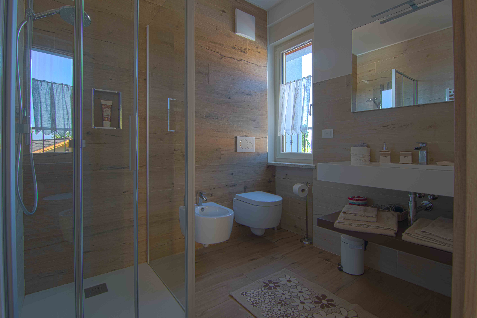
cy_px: 159
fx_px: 219
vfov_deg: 72.1
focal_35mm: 16
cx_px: 238
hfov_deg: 95.0
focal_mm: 11
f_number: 8
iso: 100
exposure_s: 1/13
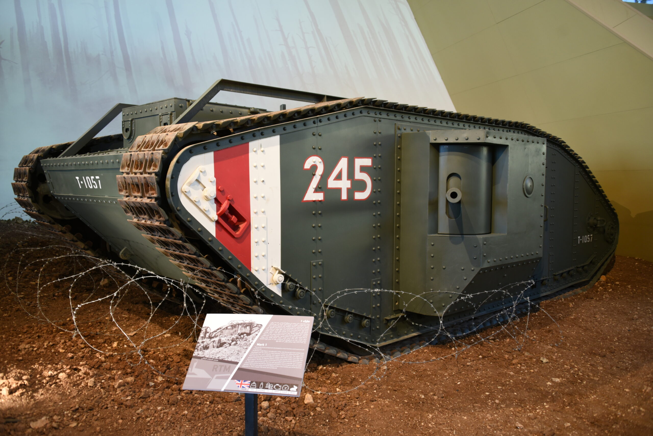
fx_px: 508
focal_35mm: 28
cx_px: 326
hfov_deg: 65.5
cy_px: 218
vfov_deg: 46.4
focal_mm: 28
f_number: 3.5
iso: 720
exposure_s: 1/30
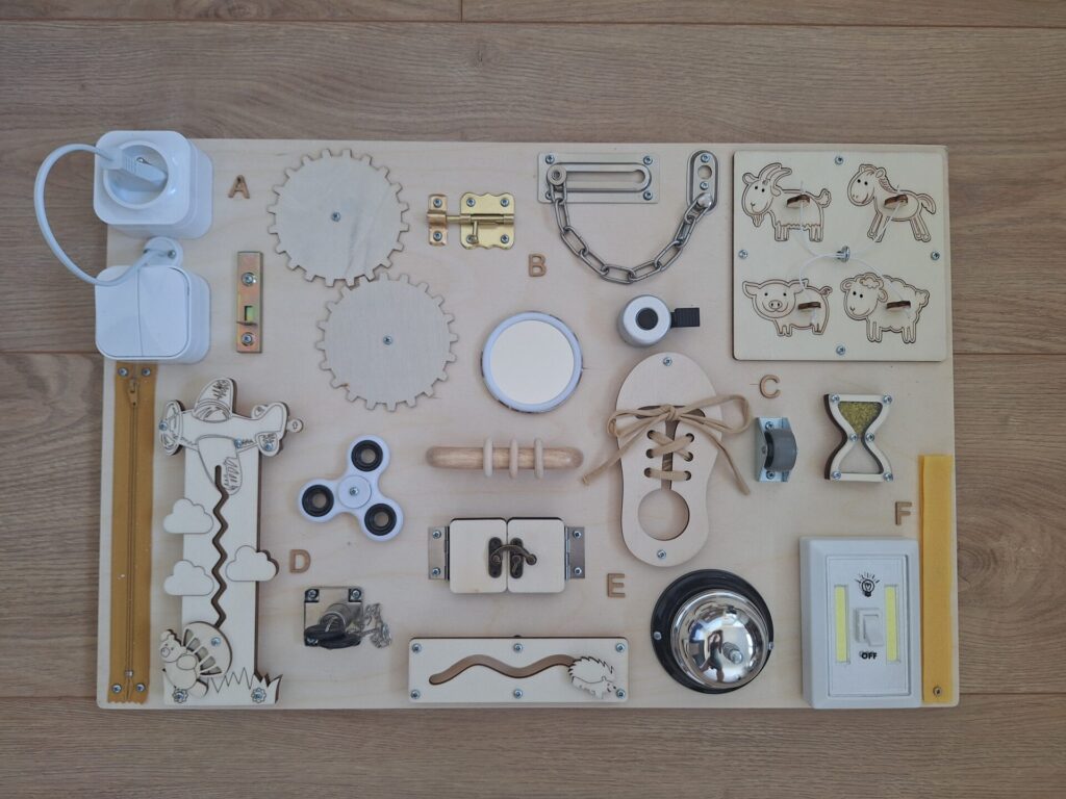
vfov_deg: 58.9
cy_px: 400
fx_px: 708
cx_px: 533
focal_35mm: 23
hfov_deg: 73.9
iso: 100
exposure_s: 1/50
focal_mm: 5.54
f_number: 1.8
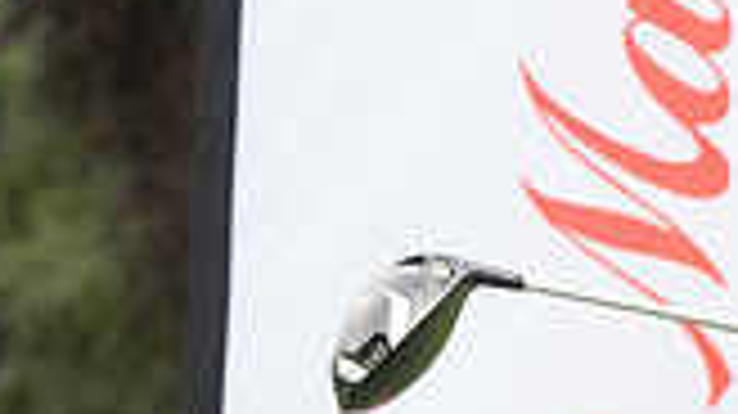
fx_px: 7236
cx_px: 1098
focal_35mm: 370
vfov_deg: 3.3
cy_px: 808
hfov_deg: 5.8
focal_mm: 100
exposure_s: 1/200
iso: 400
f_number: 6.3
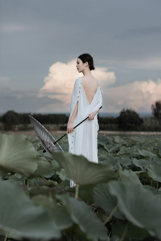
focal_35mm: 86
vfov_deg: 23.6
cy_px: 120
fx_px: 577
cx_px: 80
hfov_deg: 15.9
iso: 400
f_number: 2.8
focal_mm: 85
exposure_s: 1/6400
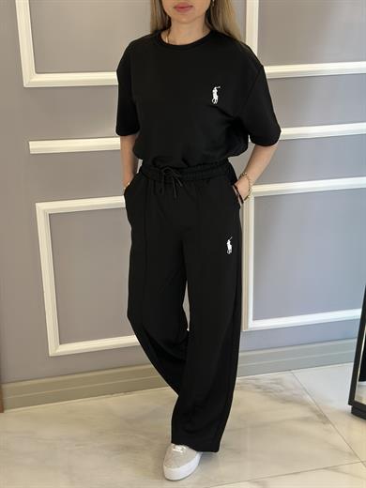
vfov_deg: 39.7
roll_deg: +0.8
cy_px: 244
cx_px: 183
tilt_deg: -18.9
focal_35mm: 48
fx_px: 677
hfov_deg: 30.3
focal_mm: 6.86
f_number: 1.78
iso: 125
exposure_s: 1/172
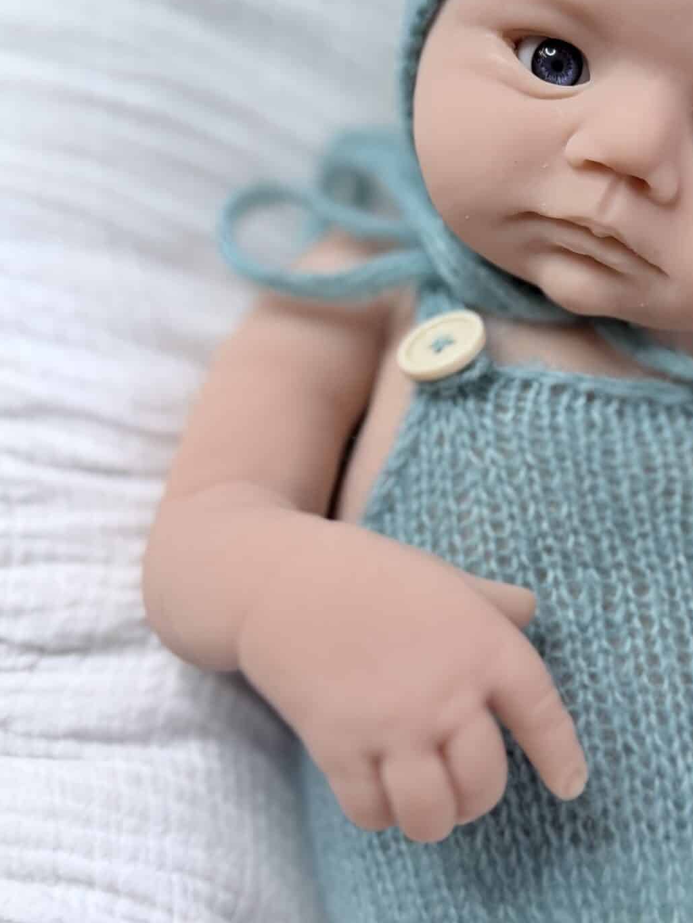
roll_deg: -10.3
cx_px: 594
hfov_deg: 31.0
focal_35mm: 45
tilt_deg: -43.3
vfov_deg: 41.8
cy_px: 361
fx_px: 1201
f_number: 1.78
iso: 100
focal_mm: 6.76
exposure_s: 1/120
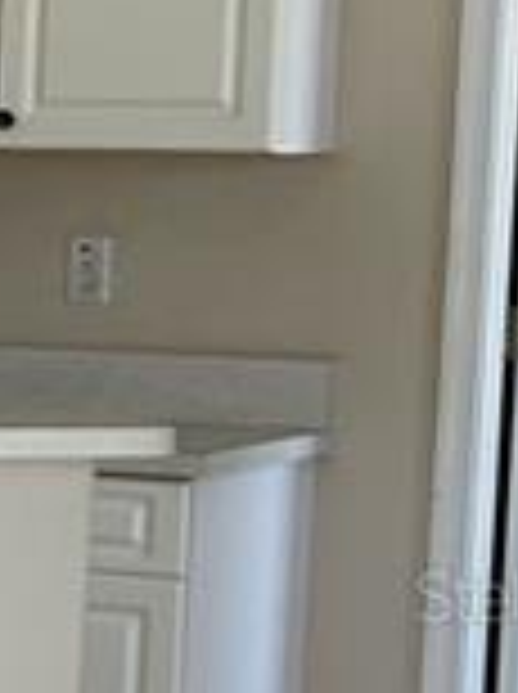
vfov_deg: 9.7
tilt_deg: -7.1
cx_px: -1293
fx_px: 4062
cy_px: 594
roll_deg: -0.5
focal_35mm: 203
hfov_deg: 6.4
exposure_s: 1/192
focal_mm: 5.7
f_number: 1.5
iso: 40
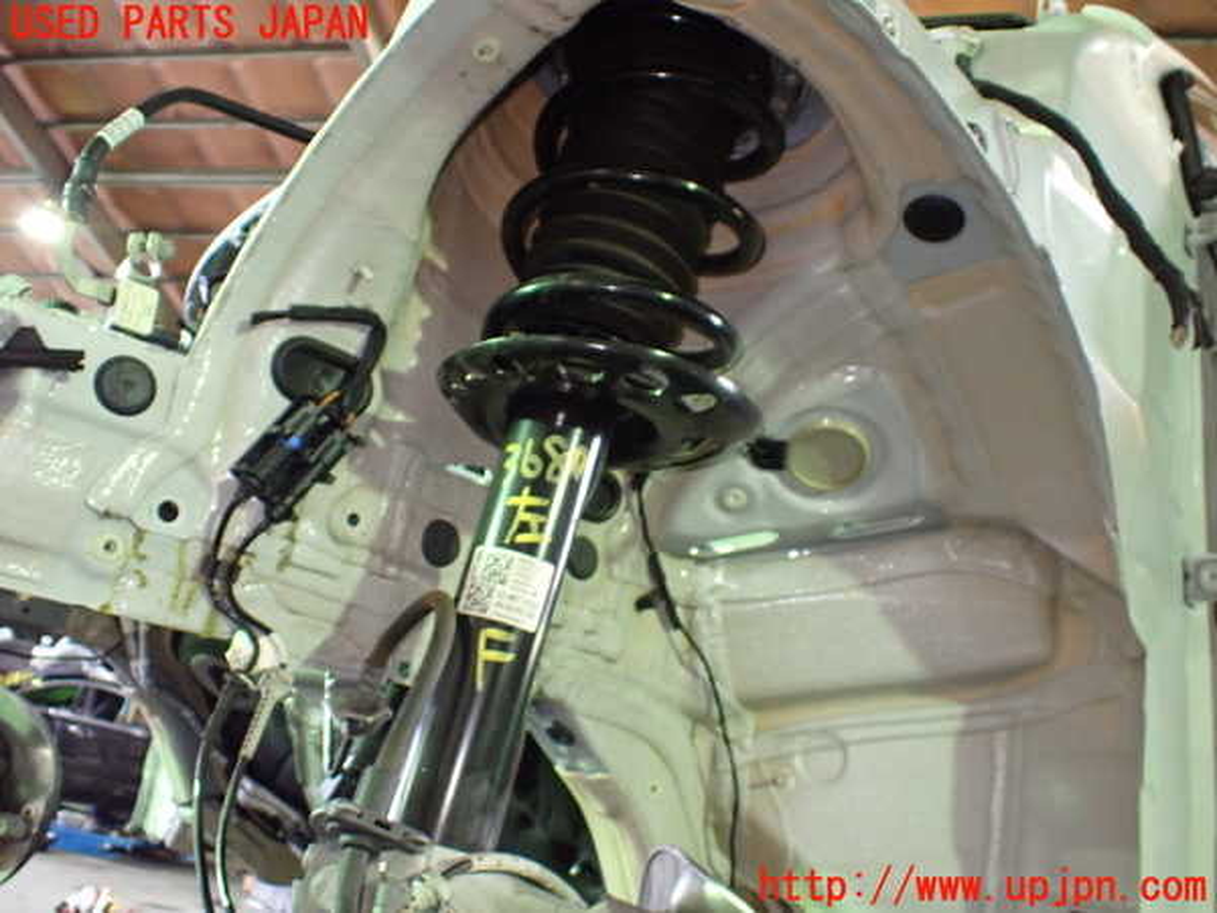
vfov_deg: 46.8
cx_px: 608
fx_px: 1055
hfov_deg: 60.0
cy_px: 456
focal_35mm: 30
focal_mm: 5.4
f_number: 2.3
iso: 800
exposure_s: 1/40
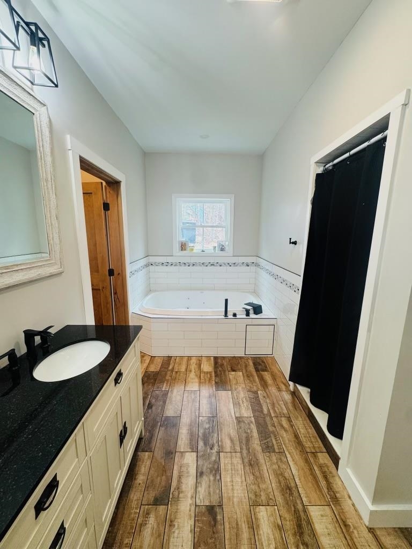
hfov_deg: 85.7
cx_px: 206
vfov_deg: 102.1
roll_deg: +0.3
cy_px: 274
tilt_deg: -10.5
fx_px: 222
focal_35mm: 14
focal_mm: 2.22
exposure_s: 1/120
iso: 160
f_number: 2.2
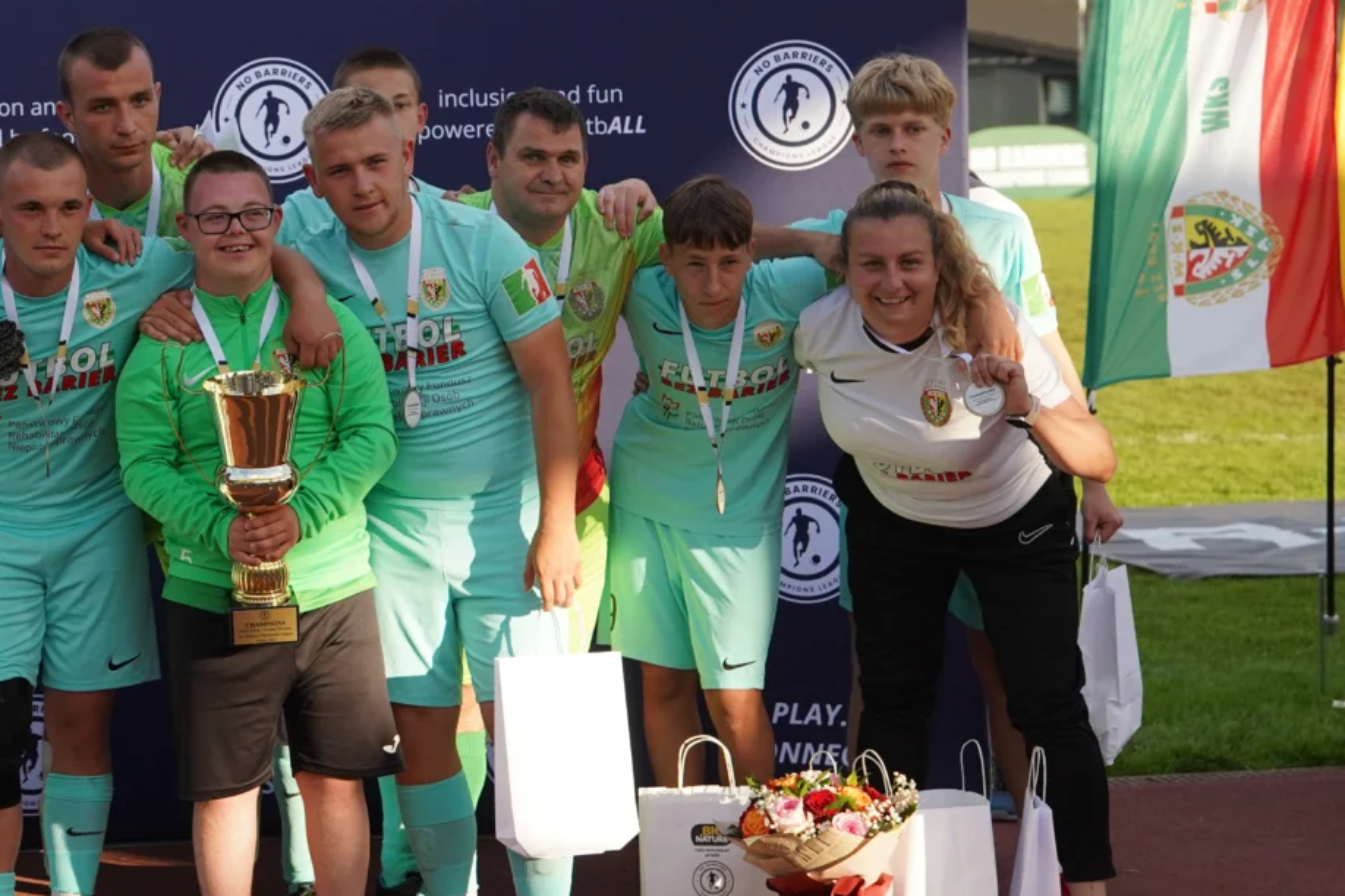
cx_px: 85
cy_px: 264
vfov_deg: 14.8
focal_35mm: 92
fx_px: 3437
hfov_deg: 21.5
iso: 500
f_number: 3.5
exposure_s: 1/1600
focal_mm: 44
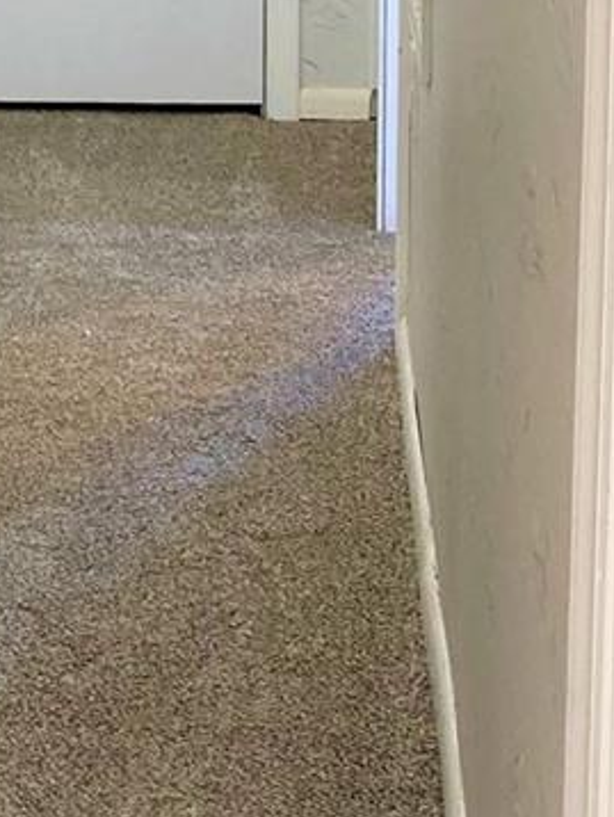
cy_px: 164
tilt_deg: -11.1
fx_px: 2835
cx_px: -651
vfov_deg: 16.3
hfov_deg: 11.1
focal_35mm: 120
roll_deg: +2.9
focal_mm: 3.99
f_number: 1.8
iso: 100
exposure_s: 1/60
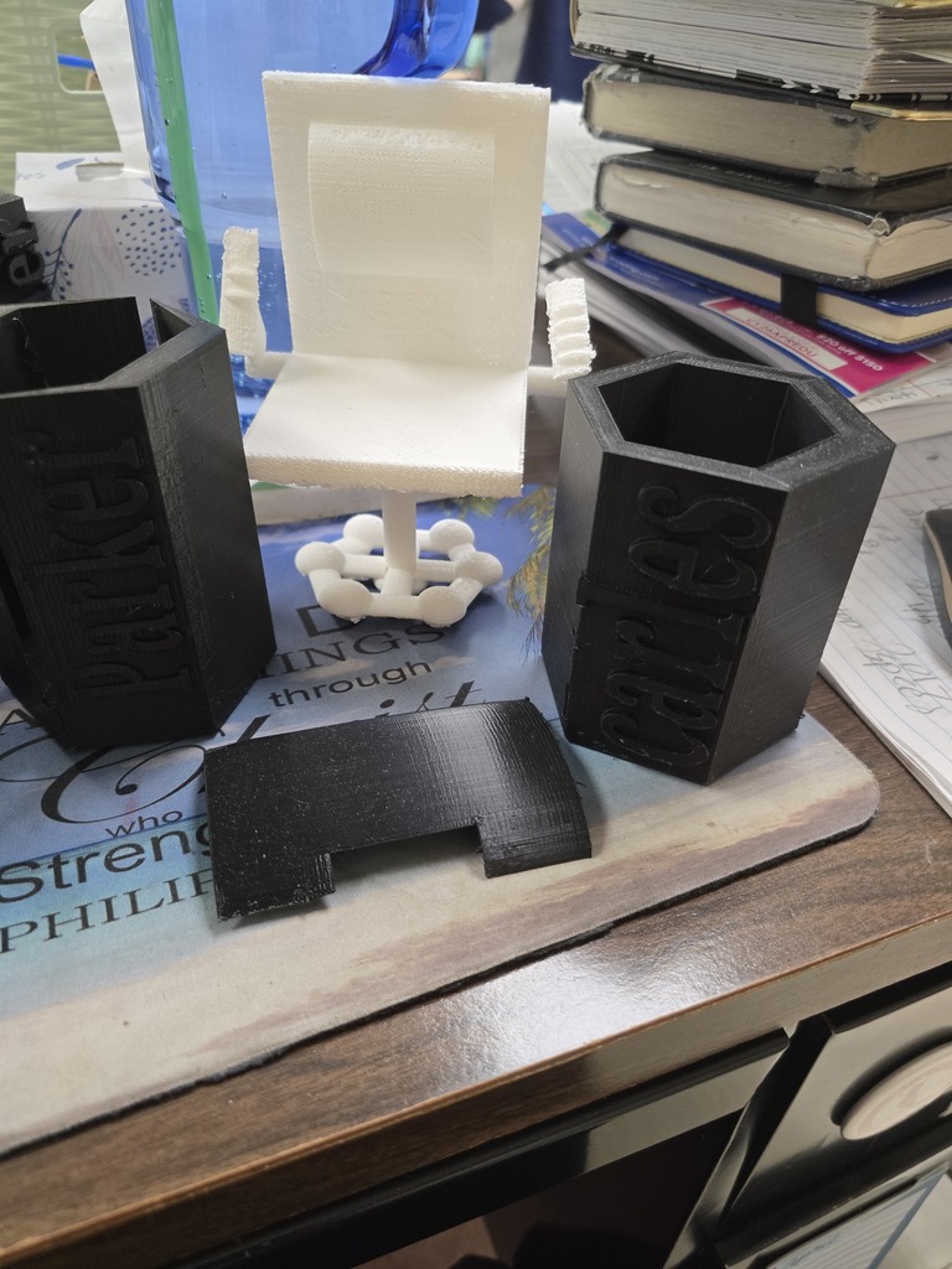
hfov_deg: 58.9
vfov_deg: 73.9
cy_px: 634
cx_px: 476
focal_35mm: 23
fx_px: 843
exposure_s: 1/120
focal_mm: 6.3
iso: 250
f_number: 1.7
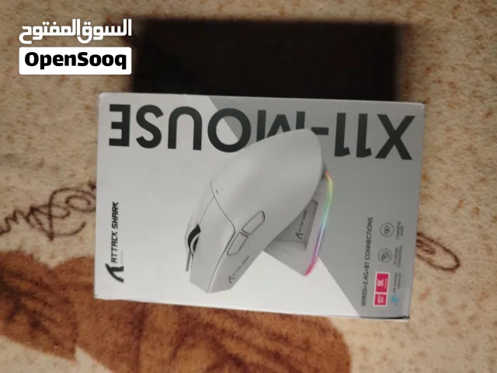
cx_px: 248
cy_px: 186
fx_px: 345
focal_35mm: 24
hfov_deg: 71.6
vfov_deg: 56.8
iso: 2084
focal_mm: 5.25
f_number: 1.75
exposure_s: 1/20
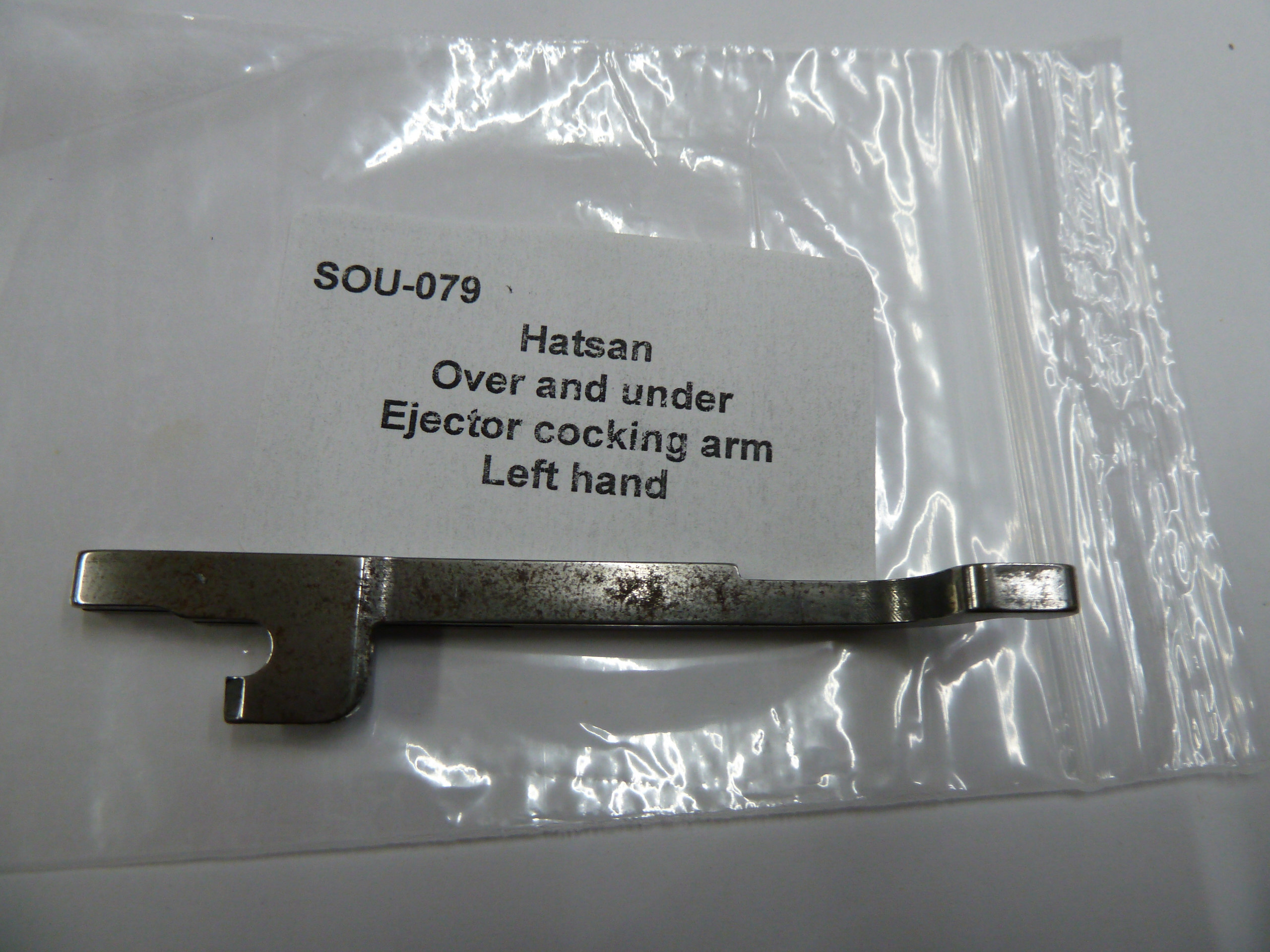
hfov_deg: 69.4
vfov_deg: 54.9
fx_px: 917
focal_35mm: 25
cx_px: 635
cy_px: 476
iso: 160
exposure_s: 1/30
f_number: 3.3
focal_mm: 4.1
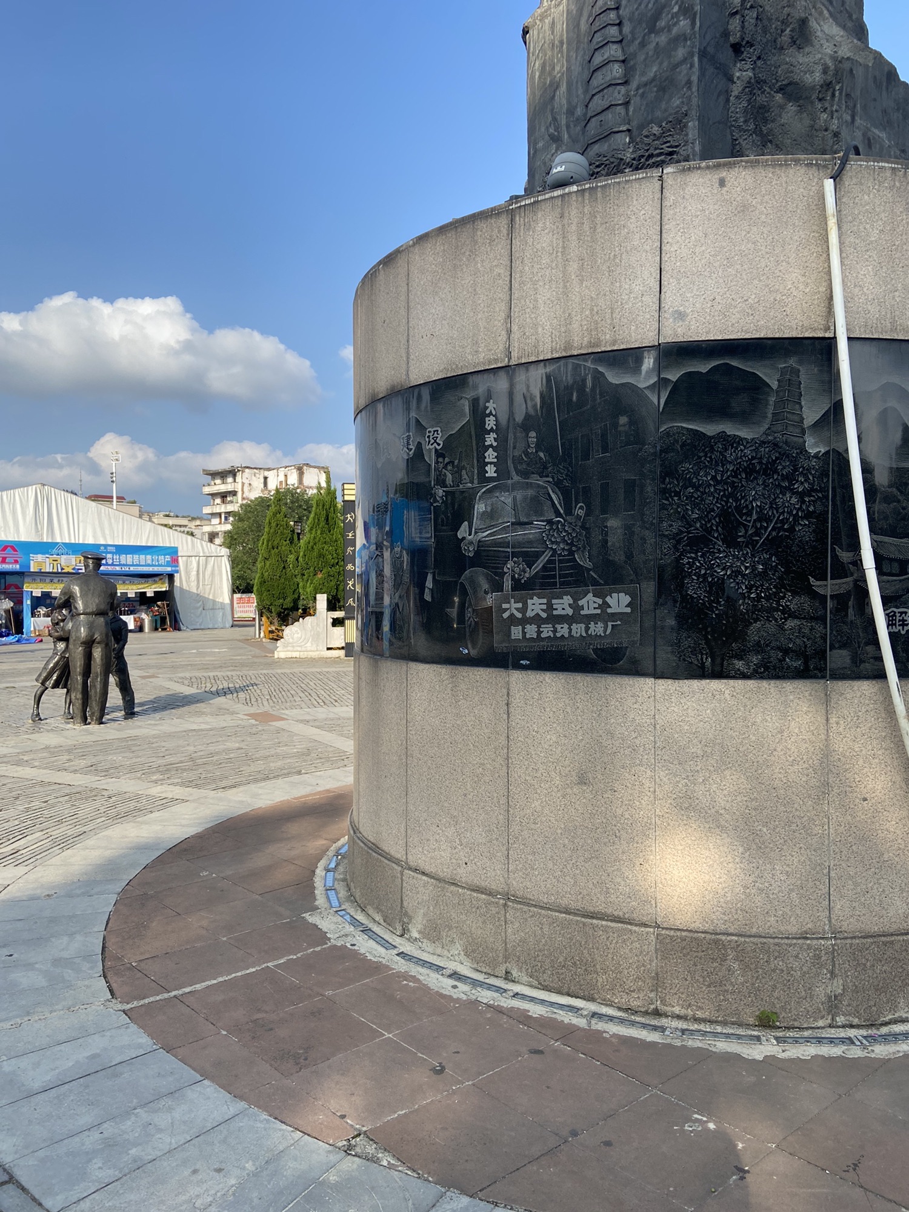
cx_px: 454
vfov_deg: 67.3
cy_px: 606
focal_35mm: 26
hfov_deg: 53.1
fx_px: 910
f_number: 1.8
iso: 32
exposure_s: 1/1587
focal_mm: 4.25
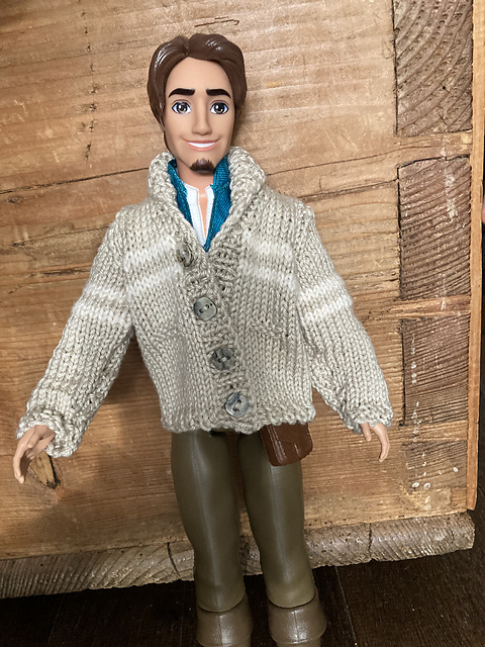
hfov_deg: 49.7
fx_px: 523
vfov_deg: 63.4
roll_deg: +7.4
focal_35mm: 28
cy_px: 324
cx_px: 242
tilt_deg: -20.0
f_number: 1.8
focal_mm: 3.99
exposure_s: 1/49
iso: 320
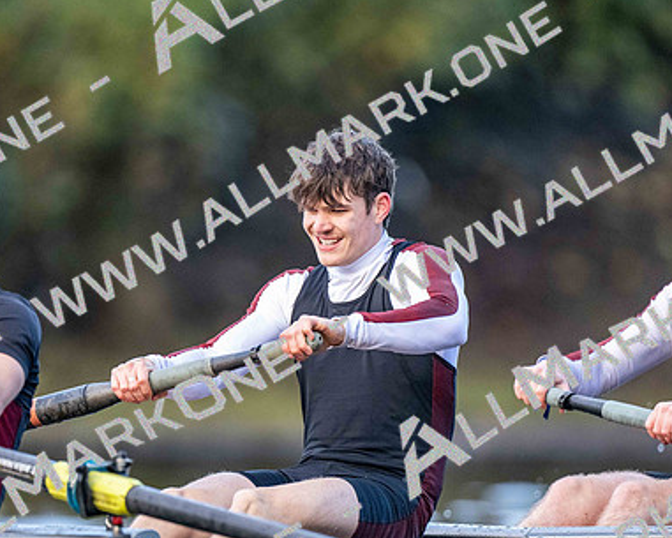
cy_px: 333
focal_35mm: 858
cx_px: 249
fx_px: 17069
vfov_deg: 1.8
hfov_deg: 2.3
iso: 4000
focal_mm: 600
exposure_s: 1/2500
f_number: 4
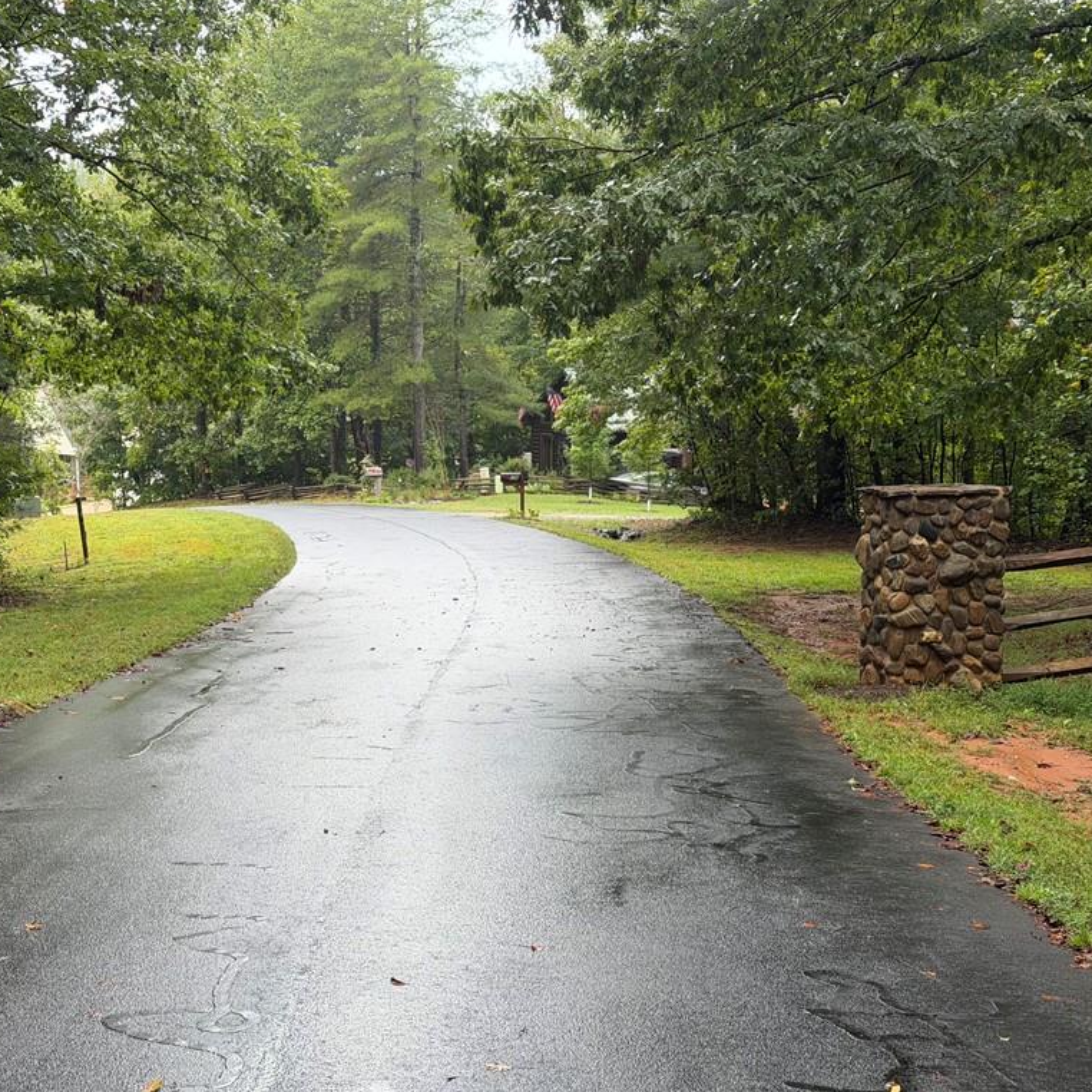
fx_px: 2034
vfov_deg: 30.0
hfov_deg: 29.9
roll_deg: +0.4
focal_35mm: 57
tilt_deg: -7.4
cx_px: 416
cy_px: 543
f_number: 1.78
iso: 50
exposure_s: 1/225
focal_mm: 6.76
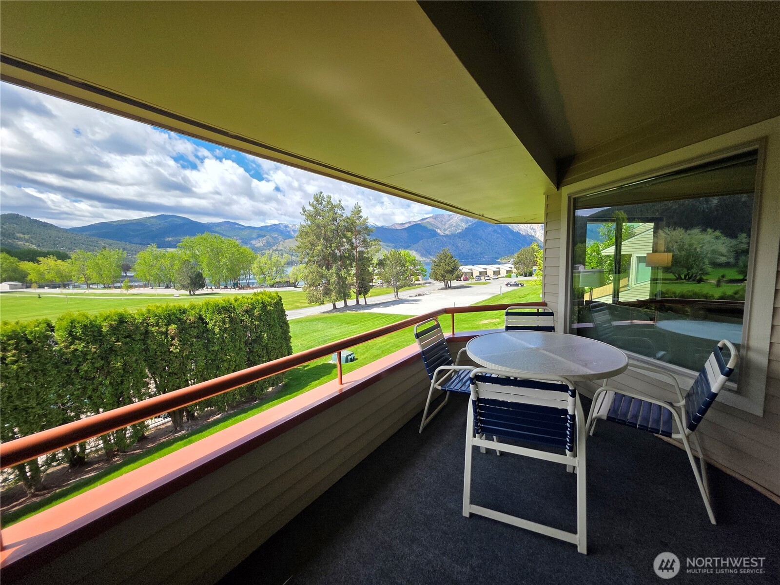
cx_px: 390
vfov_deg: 89.9
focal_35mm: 13
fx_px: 293
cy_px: 292
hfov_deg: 106.2
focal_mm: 2.2
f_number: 1.9
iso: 64
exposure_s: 1/2000
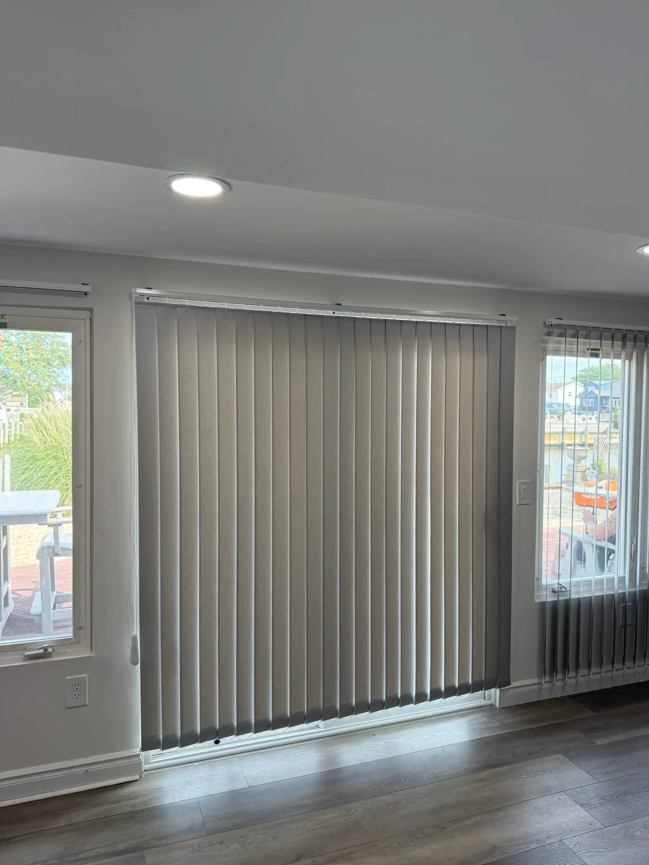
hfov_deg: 56.8
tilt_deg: -2.6
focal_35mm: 24
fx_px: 600
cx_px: 324
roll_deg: -1.5
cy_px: 432
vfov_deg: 71.6
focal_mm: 6.76
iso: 160
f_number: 1.78
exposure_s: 1/234
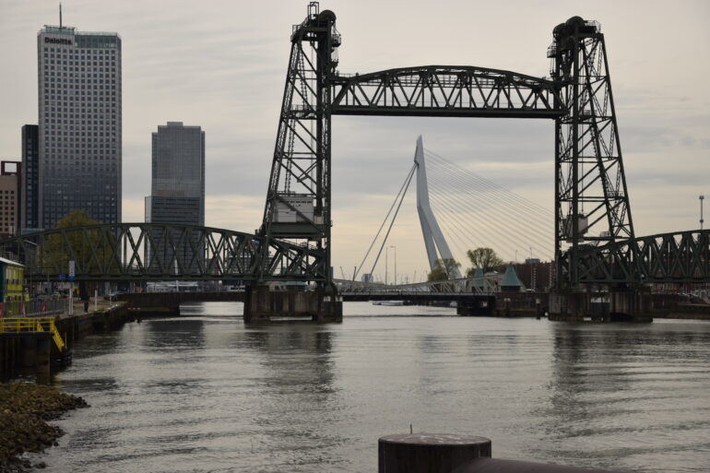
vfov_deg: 18.2
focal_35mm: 75
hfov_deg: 27.0
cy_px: 236
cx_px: 355
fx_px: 1479
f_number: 5
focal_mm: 50
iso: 250
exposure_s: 1/2000
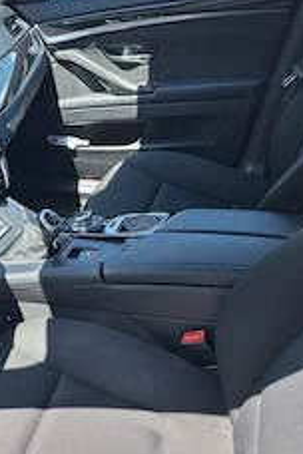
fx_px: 530
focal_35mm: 42
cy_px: 279
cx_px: 54
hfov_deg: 31.0
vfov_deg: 46.1
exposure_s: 1/460
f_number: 1.8
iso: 40
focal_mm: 5.54
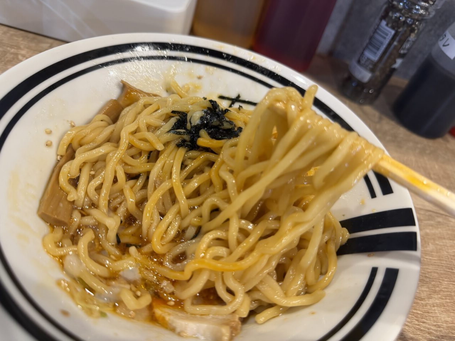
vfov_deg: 56.8
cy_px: 170
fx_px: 315
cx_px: 228
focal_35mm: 24
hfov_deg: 71.6
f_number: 1.78
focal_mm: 6.76
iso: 200
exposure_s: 1/60
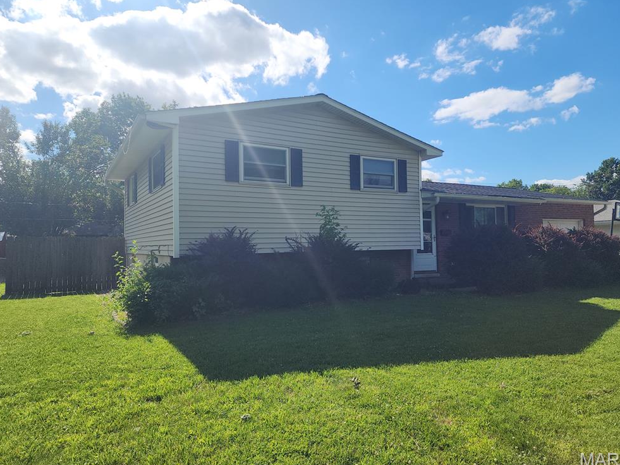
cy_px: 231
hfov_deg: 71.6
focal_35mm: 24
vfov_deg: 56.8
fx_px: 430
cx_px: 320
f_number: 1.8
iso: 12
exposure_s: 1/1550
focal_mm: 6.4
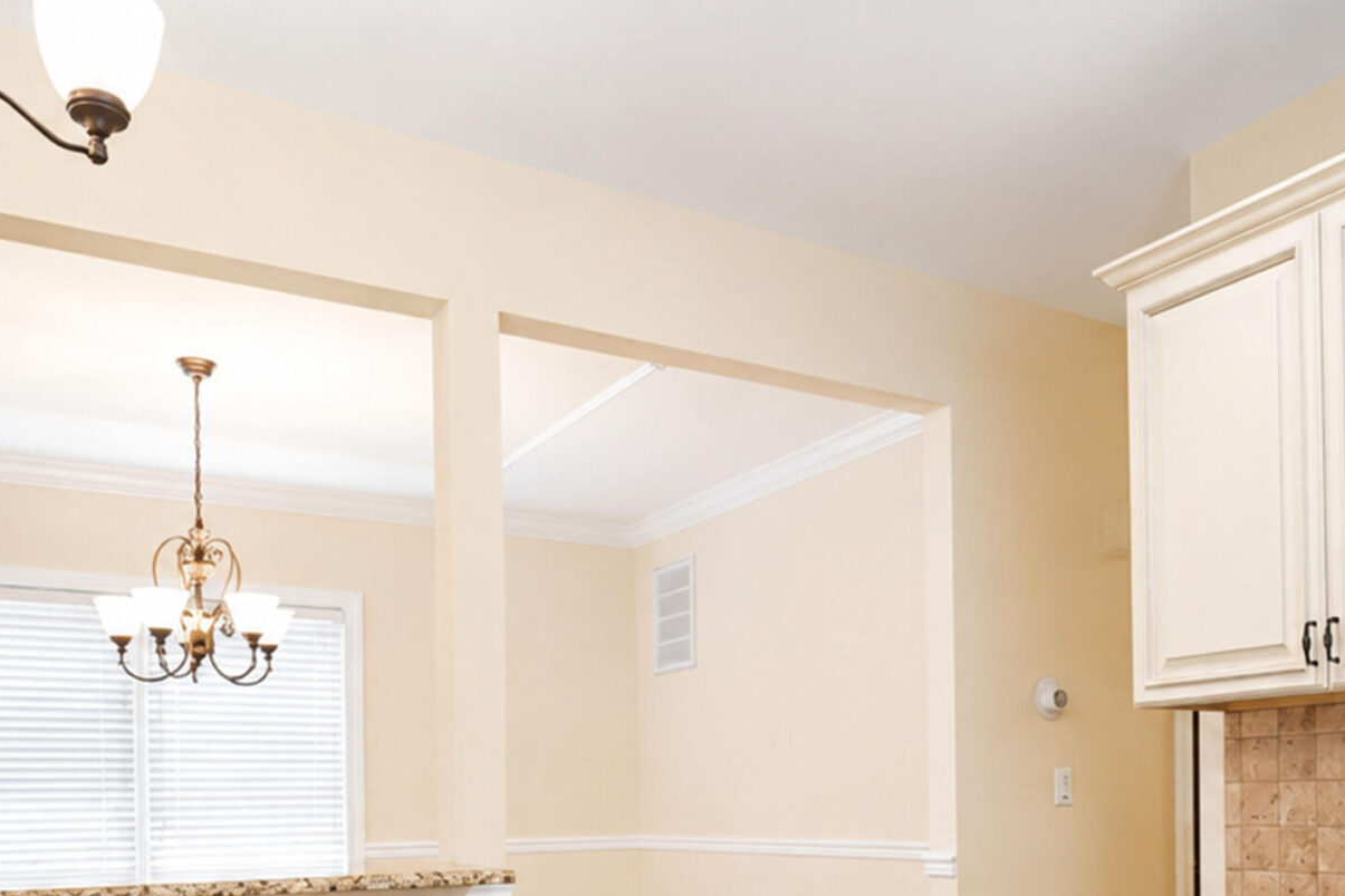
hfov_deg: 55.3
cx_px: 823
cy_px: 808
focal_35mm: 34
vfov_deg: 36.4
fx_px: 1270
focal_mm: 16
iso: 64
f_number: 4
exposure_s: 1/13
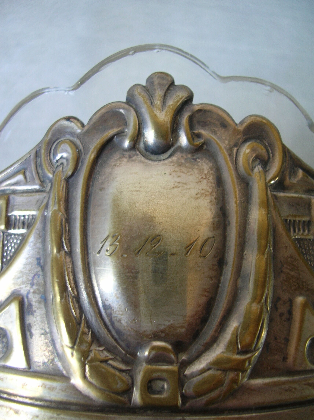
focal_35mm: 35
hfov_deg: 40.6
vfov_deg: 52.7
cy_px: 210
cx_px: 157
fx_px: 424
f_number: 2.8
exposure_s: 1/9.4
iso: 50
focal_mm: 5.8
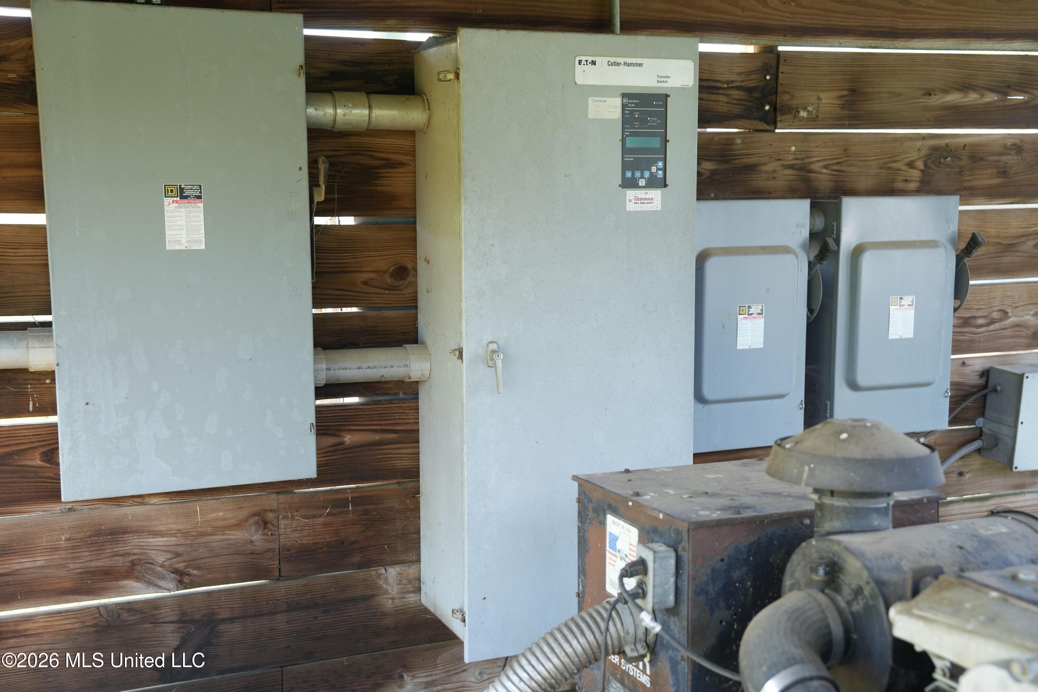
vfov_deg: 30.5
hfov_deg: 44.5
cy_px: 346
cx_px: 519
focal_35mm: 44
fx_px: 1269
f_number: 3.5
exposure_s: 1/200
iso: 400
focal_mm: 44
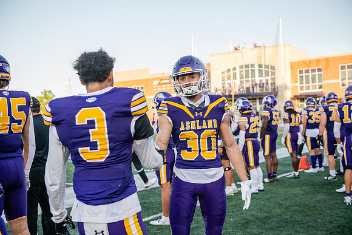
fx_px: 469
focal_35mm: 48
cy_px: 118
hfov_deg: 41.1
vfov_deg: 28.1
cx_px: 176
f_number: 3.5
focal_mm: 48
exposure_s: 1/500
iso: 320
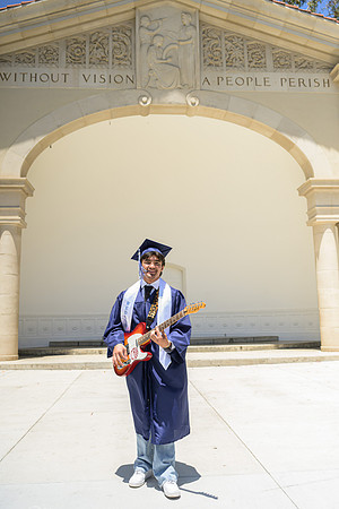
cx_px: 170
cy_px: 254
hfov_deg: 41.7
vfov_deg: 59.5
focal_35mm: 32
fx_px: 445
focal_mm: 31.5
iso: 800
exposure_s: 1/5000
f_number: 4
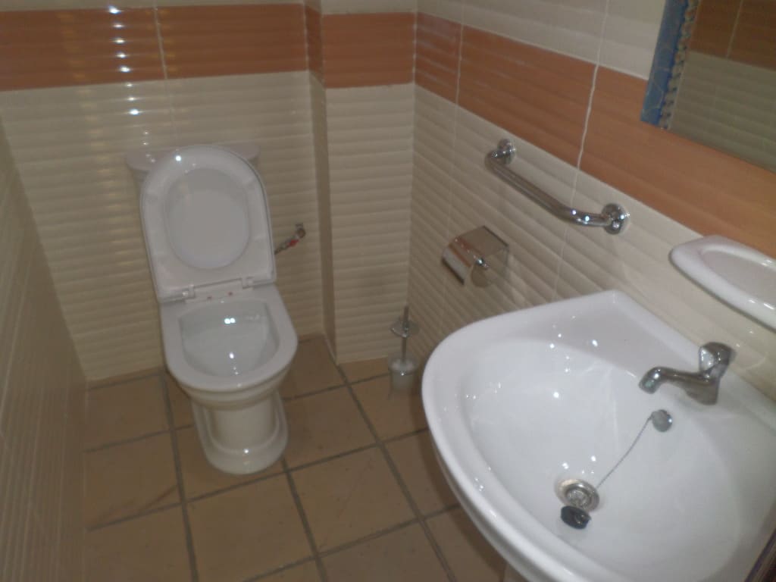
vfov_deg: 54.9
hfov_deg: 69.4
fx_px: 560
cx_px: 388
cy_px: 291
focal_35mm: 25
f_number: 2.5
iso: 100
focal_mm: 4.5
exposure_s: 1/30
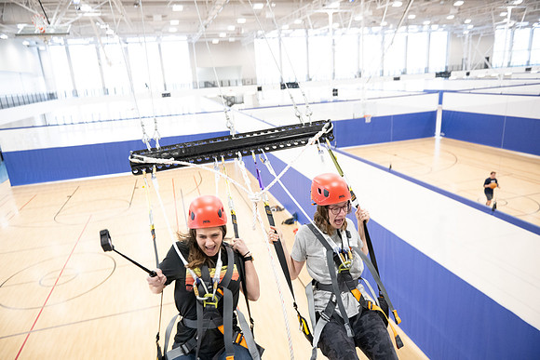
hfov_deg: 73.7
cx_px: 270
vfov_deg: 53.2
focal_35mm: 24
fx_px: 360
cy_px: 180
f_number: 2.8
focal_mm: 24
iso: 3200
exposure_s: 1/250
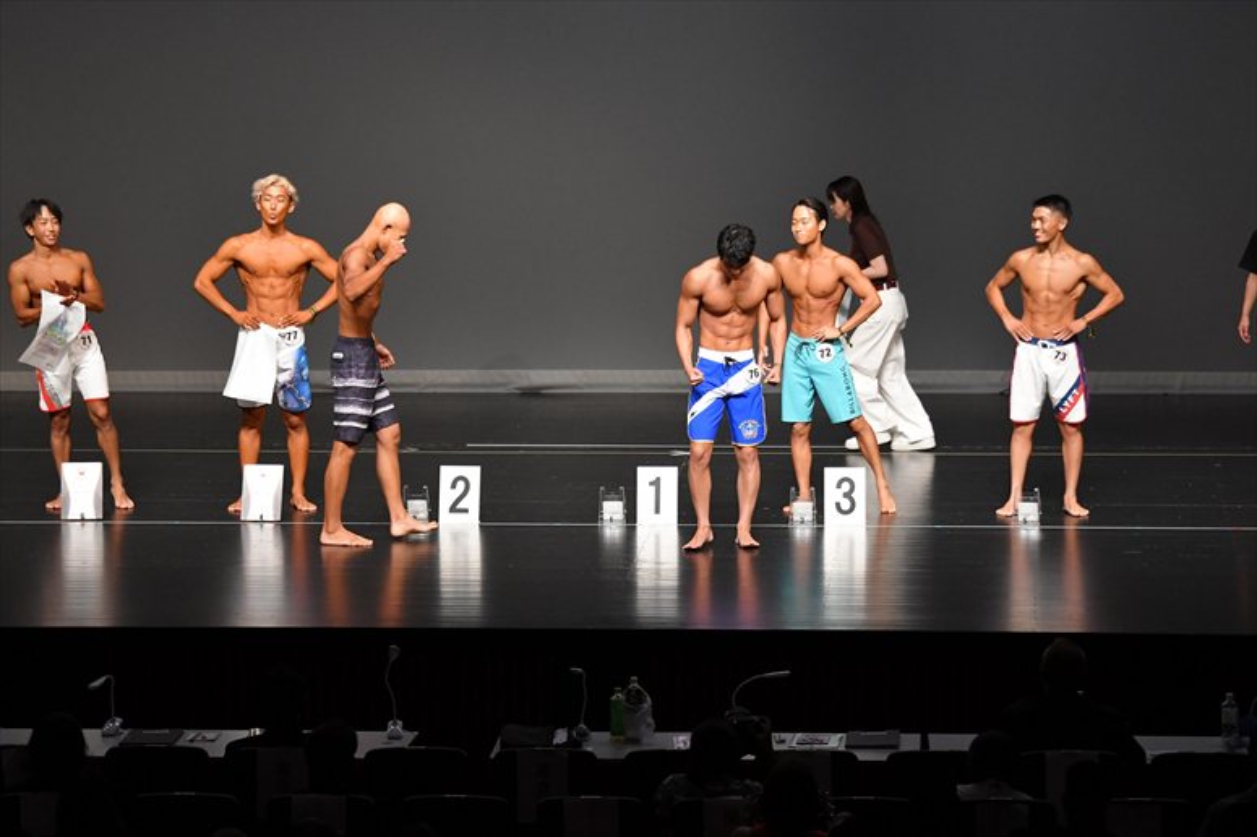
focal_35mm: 150
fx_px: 5235
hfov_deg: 13.7
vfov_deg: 9.1
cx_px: 628
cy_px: 418
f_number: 5.6
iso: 2500
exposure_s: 1/400
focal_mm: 100
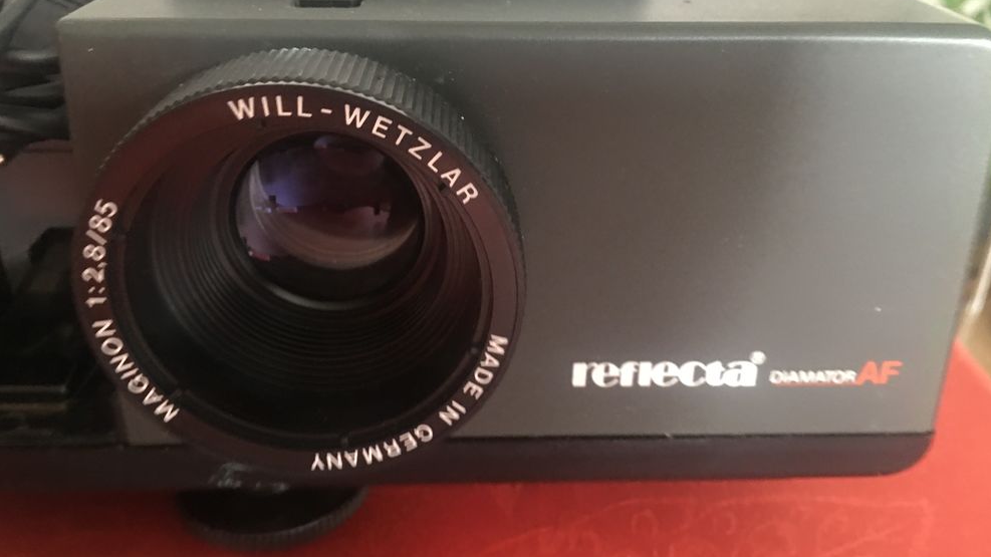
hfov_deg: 61.0
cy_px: 269
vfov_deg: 36.7
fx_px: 841
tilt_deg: -28.1
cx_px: 501
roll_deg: -1.0
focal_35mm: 32
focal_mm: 4.15
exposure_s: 1/4
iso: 100
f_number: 2.2
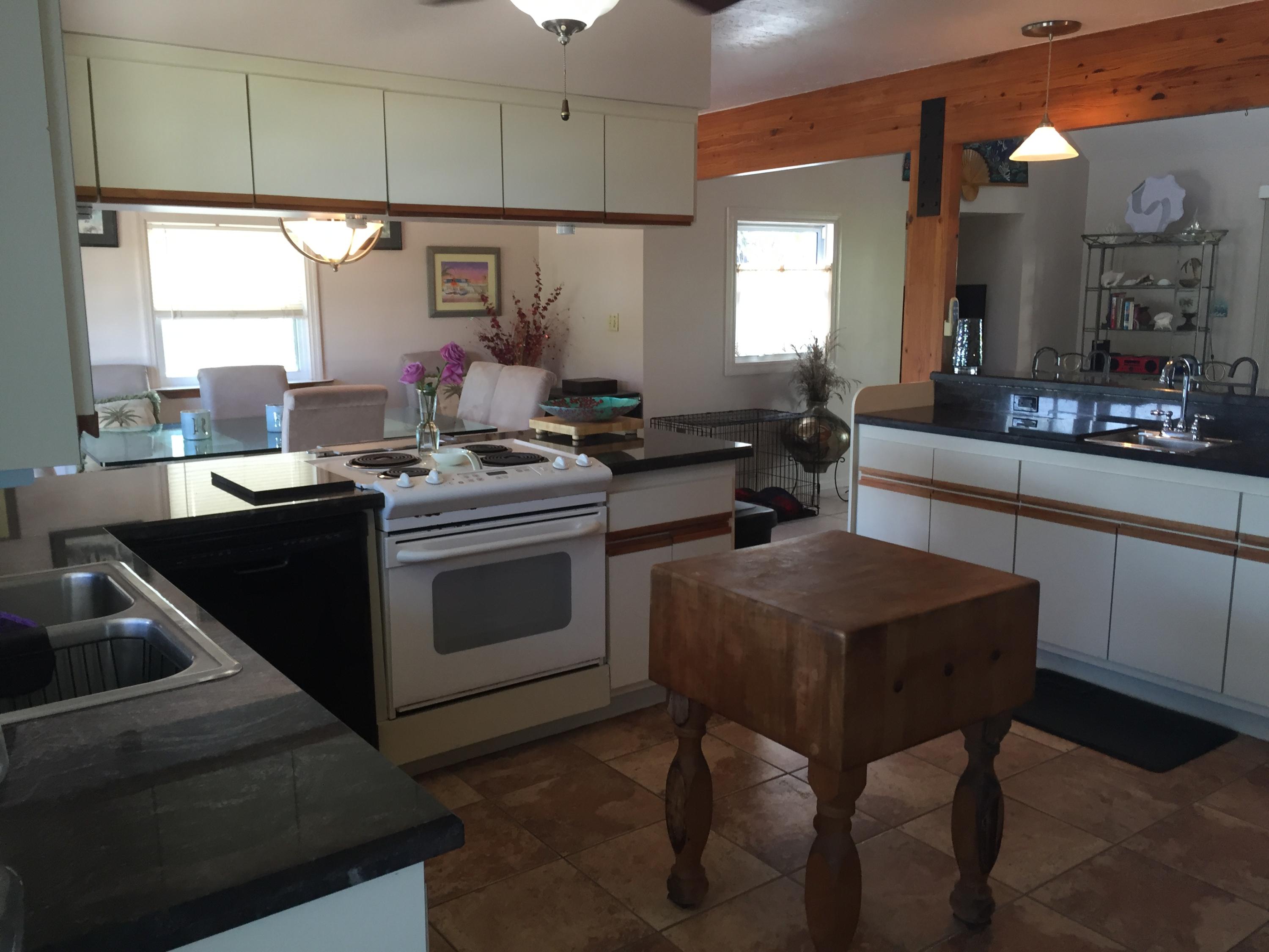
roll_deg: -2.1
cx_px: 634
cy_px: 476
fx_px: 1063
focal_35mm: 29
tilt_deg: -9.0
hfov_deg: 61.7
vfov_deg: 48.2
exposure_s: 1/30
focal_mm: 4.15
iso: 64
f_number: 2.2
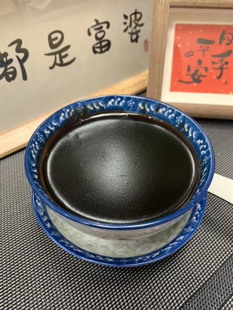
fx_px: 233
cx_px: 116
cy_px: 155
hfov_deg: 53.1
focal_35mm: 26
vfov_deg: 67.3
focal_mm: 4.25
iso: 320
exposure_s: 1/40
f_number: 1.8
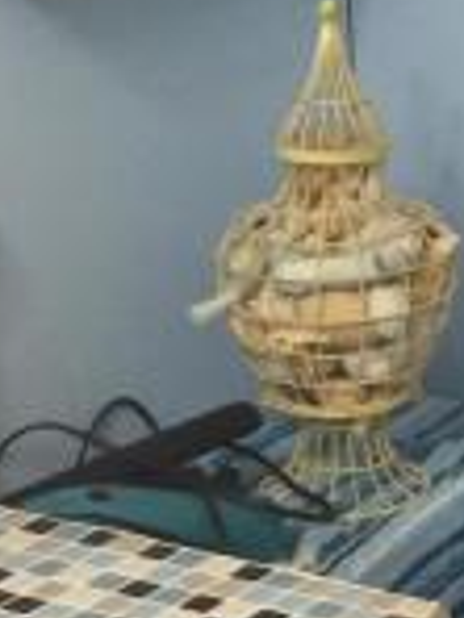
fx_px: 2681
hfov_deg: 9.8
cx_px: 493
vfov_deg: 12.9
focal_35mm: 150
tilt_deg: -8.4
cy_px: -67
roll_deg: +2.3
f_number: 2.2
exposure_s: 1/30
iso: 100
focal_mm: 4.15
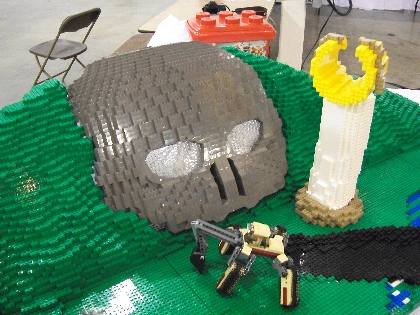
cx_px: 210
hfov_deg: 51.4
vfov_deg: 39.7
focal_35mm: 36
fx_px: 437
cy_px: 158
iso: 640
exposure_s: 1/40
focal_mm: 6
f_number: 2.7
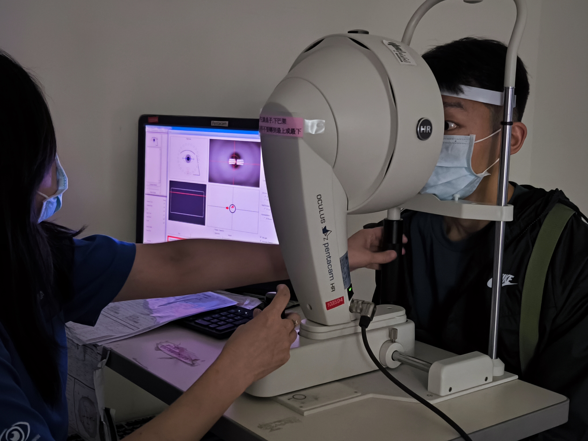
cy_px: 220
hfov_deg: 41.2
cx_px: 294
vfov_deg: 31.5
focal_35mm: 46
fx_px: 781
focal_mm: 6.92
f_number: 1.9
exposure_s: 1/20
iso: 1250
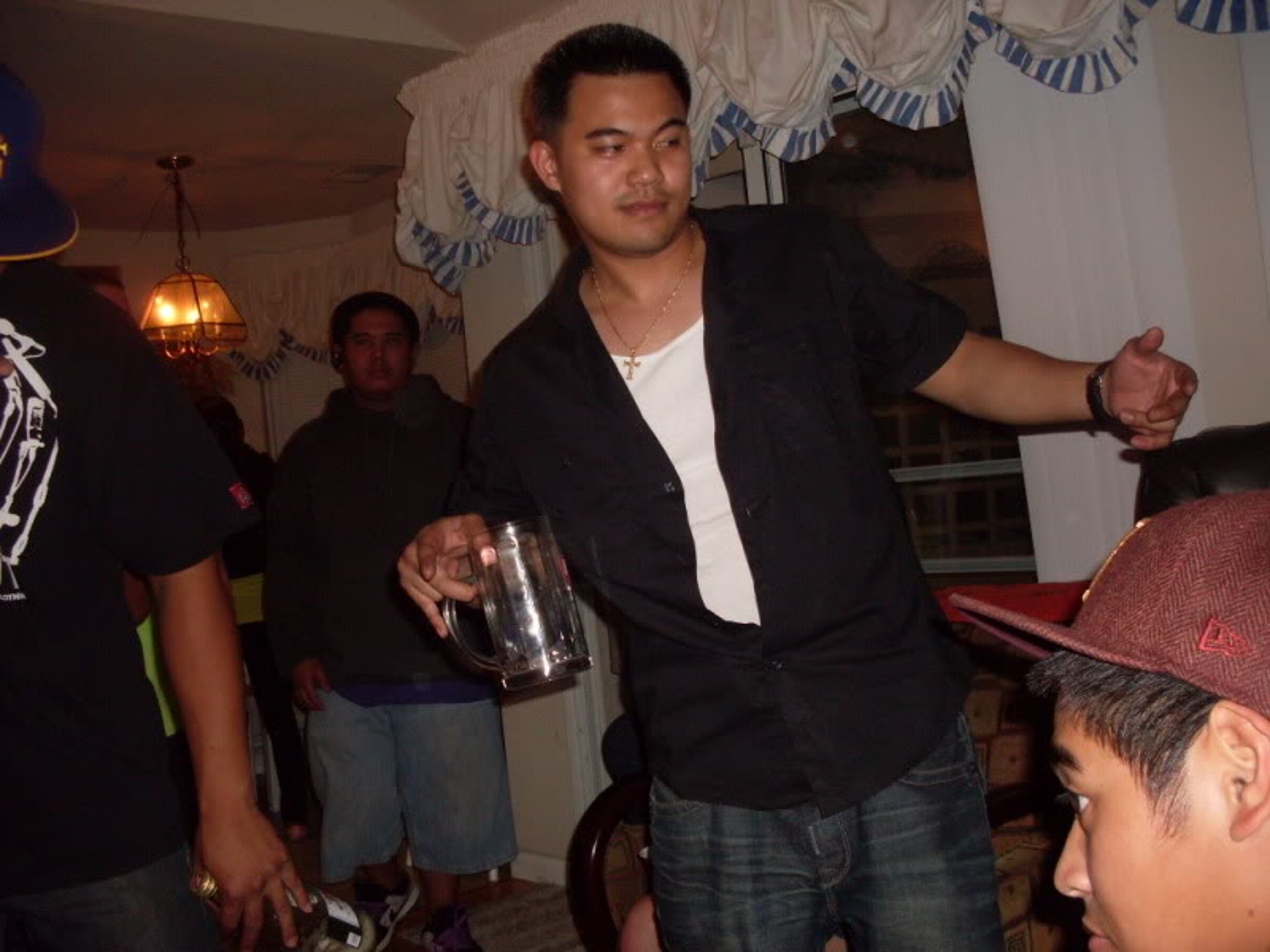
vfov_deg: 37.7
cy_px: 476
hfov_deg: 49.0
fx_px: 1394
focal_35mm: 38
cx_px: 635
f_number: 2.8
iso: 100
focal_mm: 6.3
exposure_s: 1/45
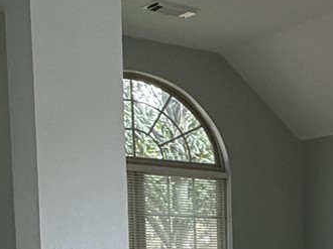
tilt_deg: -5.0
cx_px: 540
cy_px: 345
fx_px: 836
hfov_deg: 18.9
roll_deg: +0.1
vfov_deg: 15.9
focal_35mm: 87
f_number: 2.2
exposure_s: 1/121
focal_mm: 2.22
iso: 200
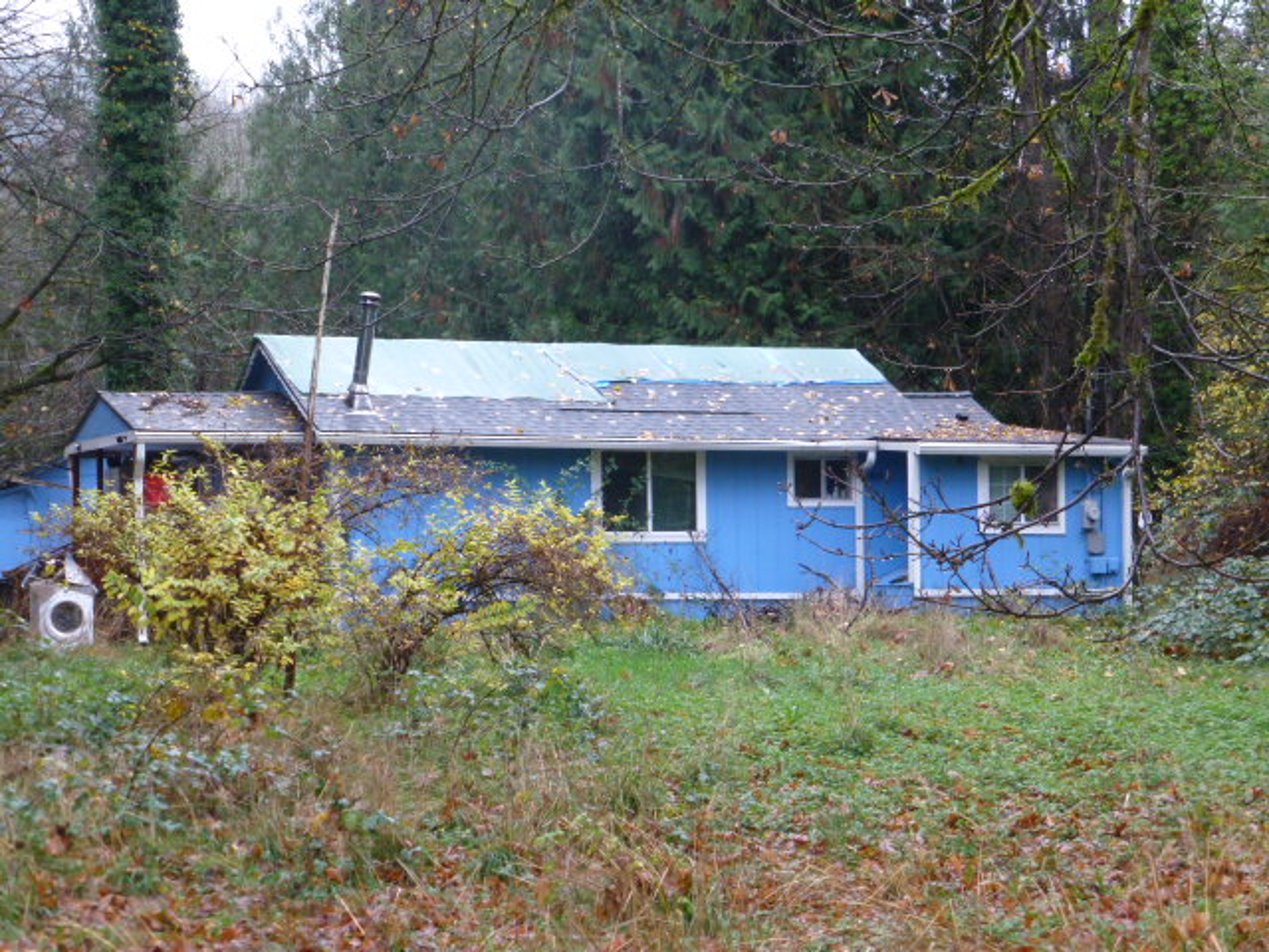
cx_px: 634
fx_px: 3116
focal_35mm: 85
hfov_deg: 23.0
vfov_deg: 17.4
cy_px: 476
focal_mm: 15.1
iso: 320
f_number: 5.2
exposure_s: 1/60
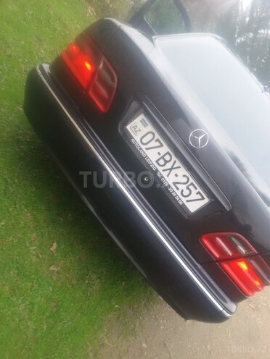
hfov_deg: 45.4
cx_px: 135
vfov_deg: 58.4
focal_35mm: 31
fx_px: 322
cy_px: 180
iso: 64
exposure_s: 1/100
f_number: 2.4
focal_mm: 2.93
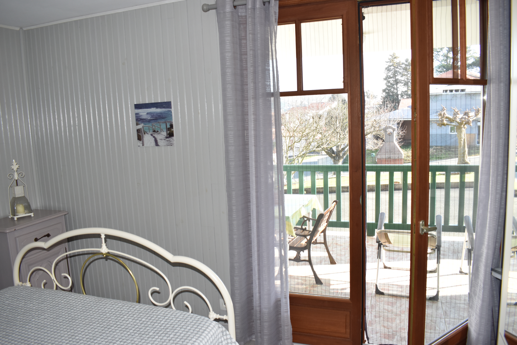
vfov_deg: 47.9
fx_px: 388
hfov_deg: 67.4
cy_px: 172
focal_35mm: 27
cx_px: 258
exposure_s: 1/125
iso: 500
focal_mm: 18
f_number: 5.6
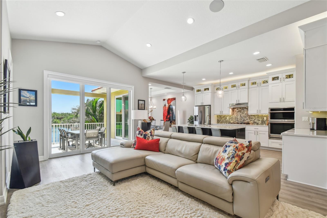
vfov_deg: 77.3
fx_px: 136
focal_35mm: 15
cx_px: 164
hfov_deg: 100.4
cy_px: 109
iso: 100
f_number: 7.1
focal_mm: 10
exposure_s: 1/20
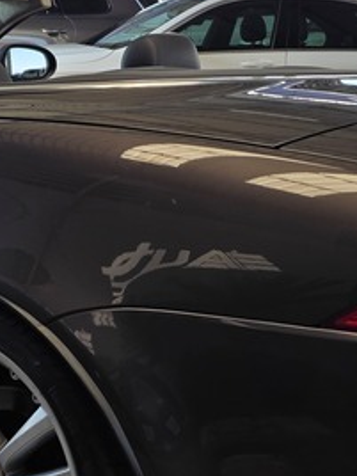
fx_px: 1210
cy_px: 256
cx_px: 85
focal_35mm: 88
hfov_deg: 16.7
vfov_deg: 22.2
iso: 32
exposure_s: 1/359
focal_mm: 6.25
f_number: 1.7
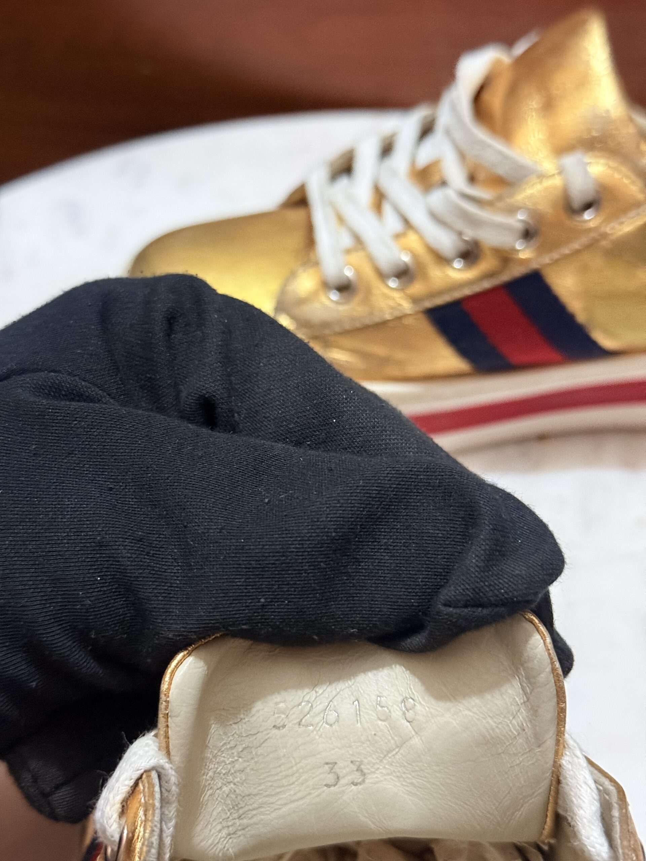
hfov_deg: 30.3
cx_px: 323
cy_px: 430
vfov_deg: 39.7
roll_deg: +1.3
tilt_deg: -42.3
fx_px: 1194
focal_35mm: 48
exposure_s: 1/33
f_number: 1.78
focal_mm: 6.76
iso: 400
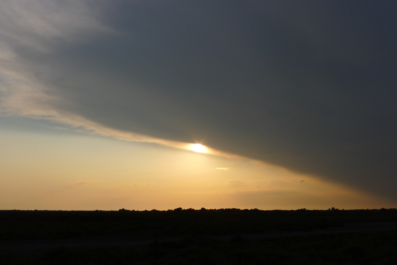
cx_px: 198
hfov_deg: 51.9
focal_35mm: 37
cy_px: 132
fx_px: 408
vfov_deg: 36.0
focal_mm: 7.9
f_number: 5
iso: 80
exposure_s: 1/800
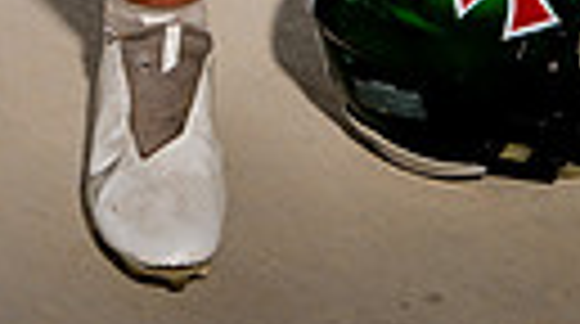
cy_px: -576
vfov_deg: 9.9
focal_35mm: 99
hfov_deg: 21.5
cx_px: 166
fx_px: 1520
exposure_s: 1/250
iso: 100
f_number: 6.3
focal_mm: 27
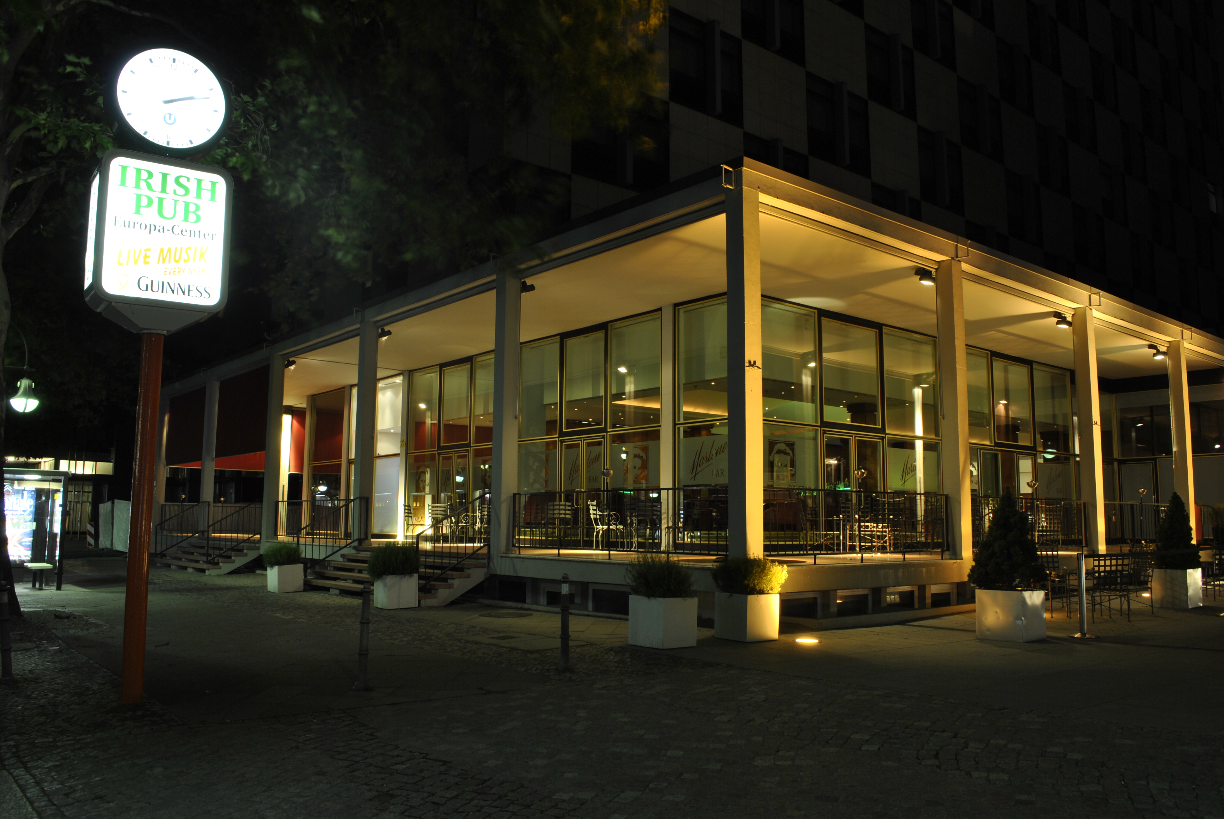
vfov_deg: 48.0
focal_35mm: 27
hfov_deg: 67.3
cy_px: 410
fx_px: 919
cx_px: 612
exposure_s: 6
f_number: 11
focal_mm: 18
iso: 100
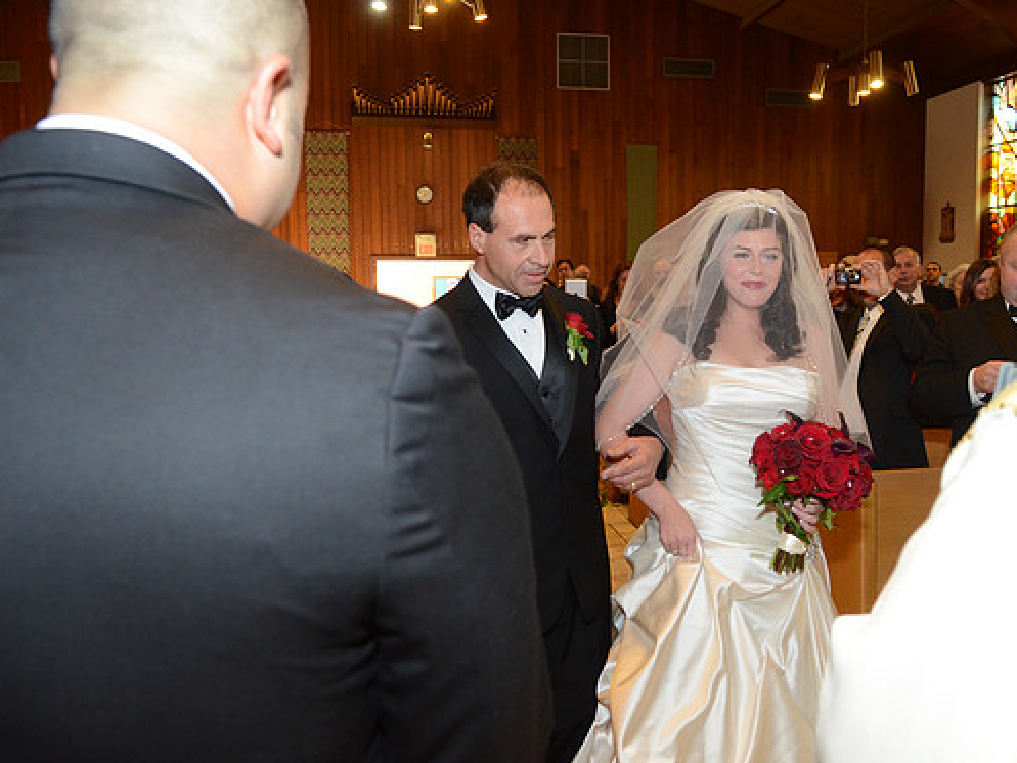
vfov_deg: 48.9
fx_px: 839
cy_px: 385
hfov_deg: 62.3
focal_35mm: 29
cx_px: 563
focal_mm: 17
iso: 1600
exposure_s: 1/80
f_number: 4
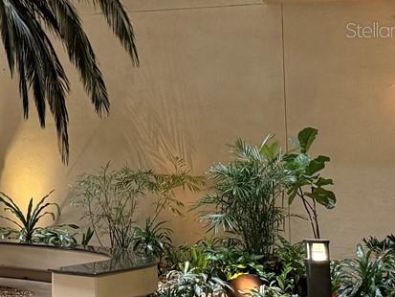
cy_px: 30
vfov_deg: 15.7
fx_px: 1062
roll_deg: -1.8
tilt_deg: +6.7
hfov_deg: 17.1
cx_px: -329
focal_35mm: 93
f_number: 1.78
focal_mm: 6.76
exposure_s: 1/60
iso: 200
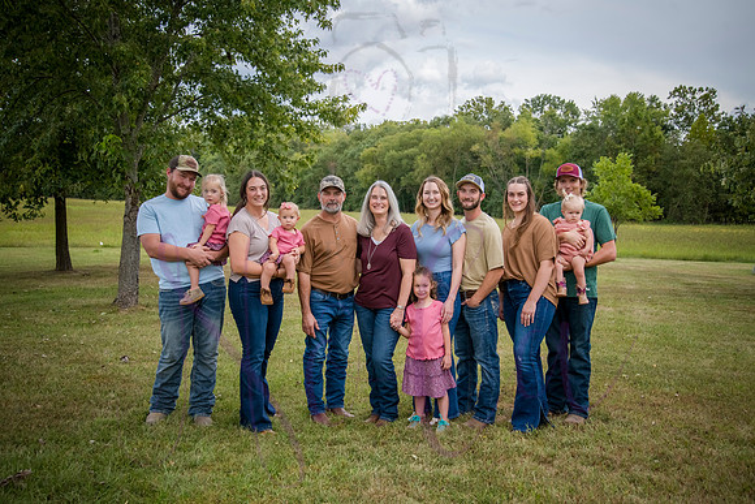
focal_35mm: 38
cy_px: 252
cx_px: 378
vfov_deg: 35.1
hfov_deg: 50.7
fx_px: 797
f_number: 6.3
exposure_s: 1/500
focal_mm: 38
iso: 400
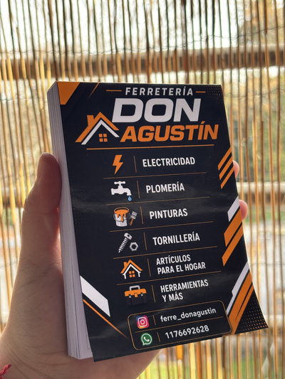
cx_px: 142
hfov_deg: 28.0
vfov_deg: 36.8
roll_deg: +1.6
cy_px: 190
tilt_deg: -6.0
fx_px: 571
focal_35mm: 52
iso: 50
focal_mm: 5.96
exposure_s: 1/132
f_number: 1.6
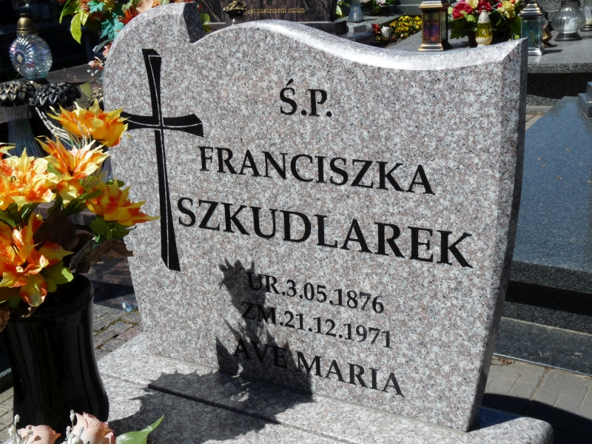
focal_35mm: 49
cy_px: 222
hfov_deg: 38.9
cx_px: 296
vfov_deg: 29.7
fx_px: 838
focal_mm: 8.7
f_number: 7.1
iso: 100
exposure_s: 1/500
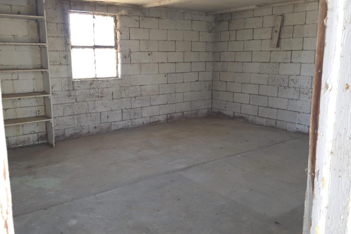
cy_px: 115
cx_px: 176
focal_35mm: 32
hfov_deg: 58.7
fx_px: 312
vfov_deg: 41.1
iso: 80
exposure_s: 1/60
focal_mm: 6.3
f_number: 1.7
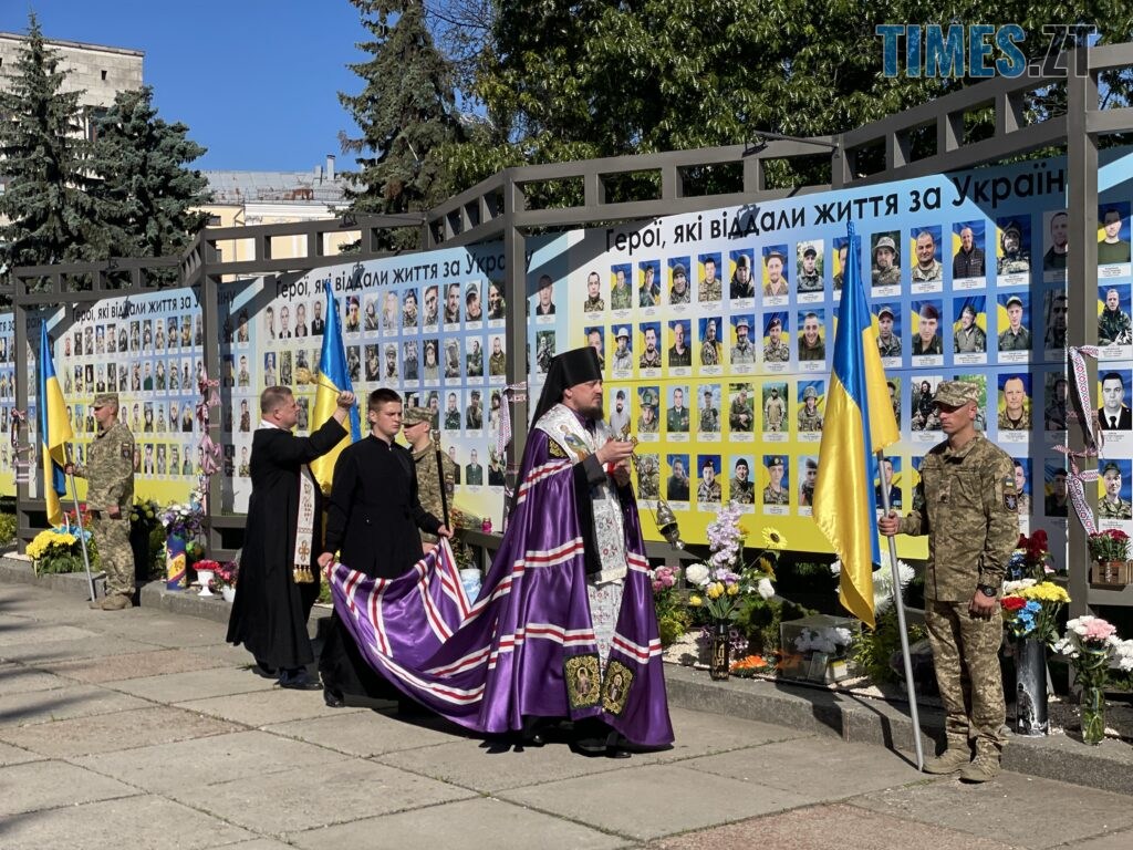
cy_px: 425
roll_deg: +2.5
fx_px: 1702
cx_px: 566
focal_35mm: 52
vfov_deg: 28.0
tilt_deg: -1.5
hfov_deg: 36.8
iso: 32
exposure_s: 1/3690
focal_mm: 6
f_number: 2
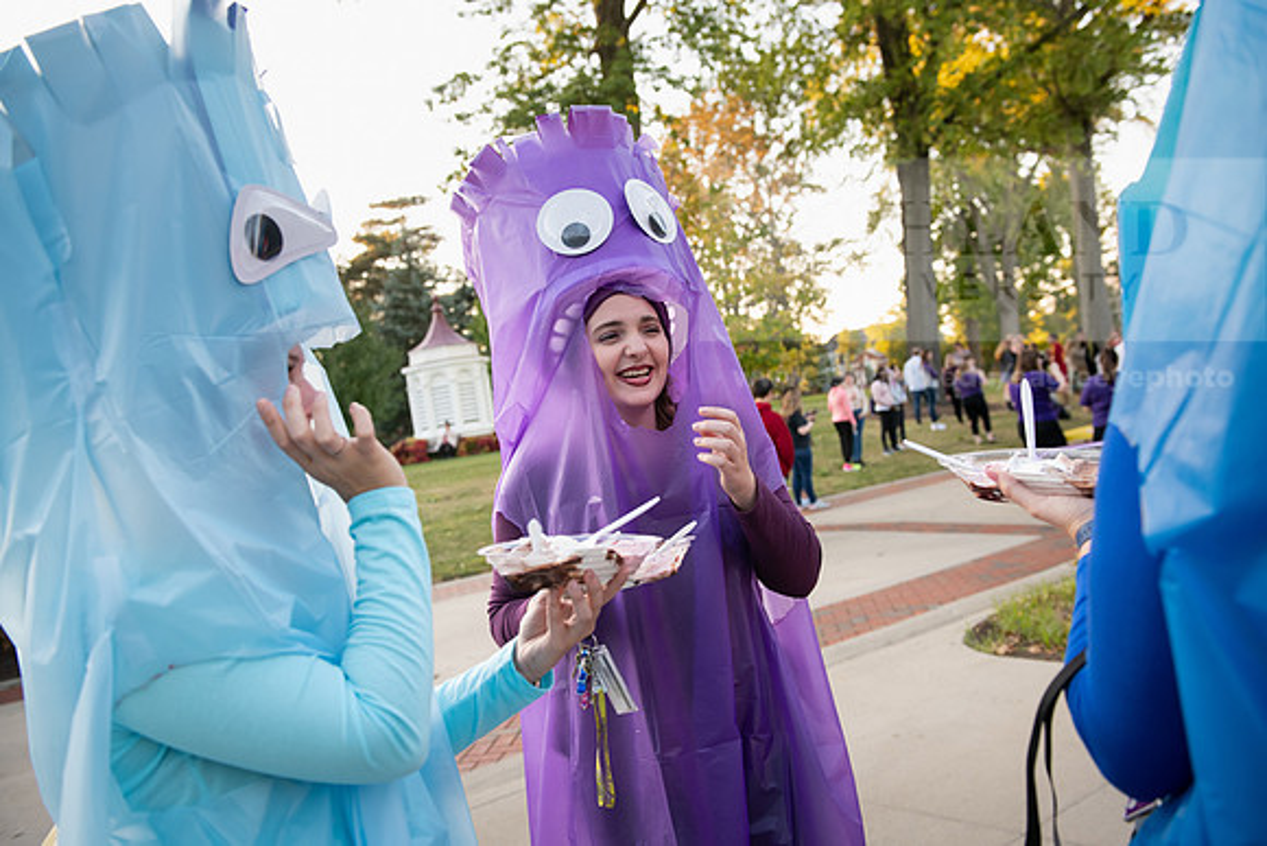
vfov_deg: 41.1
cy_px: 423
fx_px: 1126
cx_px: 634
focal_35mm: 32
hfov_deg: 58.7
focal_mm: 32
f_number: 4
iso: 800
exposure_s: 1/250
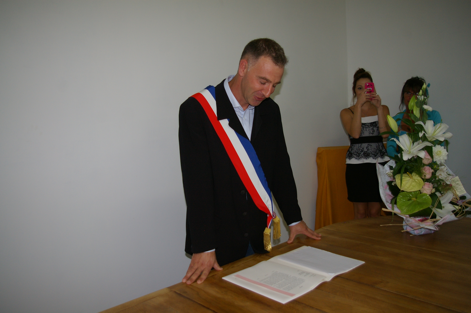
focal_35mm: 32
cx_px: 236
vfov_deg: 41.6
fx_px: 412
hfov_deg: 59.5
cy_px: 156
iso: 400
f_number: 4
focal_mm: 21
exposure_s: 1/125
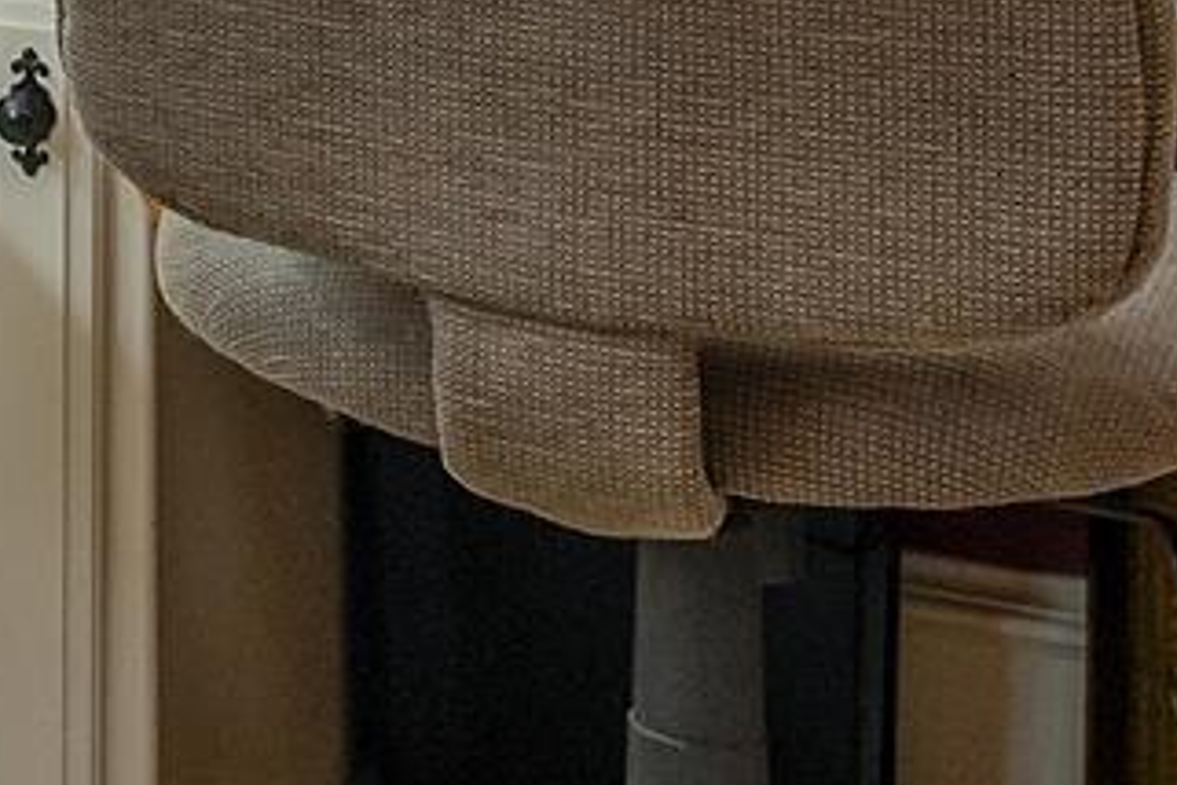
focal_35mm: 140
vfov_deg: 9.0
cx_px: -1544
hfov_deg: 12.1
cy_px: -970
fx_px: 4577
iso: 800
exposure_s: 1/13
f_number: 8
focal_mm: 18
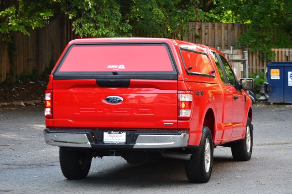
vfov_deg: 11.7
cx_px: 146
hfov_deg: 17.5
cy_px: 97
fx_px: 948
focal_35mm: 117
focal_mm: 78
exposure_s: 1/250
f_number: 4.8
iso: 450
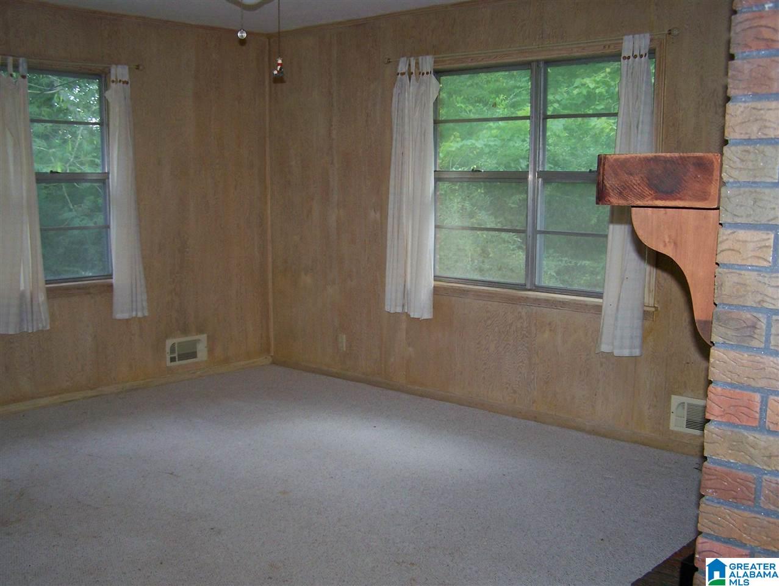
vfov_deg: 37.8
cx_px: 390
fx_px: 856
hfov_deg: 48.9
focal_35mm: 38
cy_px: 293
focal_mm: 6.3
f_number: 2.8
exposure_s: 1/60
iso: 160
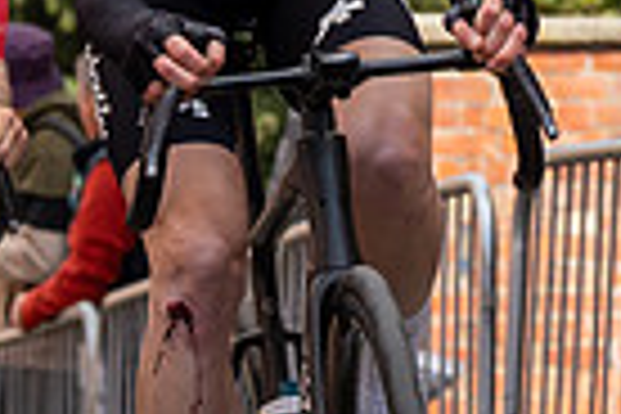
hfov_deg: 3.9
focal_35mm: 530
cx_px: 387
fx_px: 9142
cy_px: -615
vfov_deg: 2.6
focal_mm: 75
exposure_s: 1/1000
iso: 400
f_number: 5
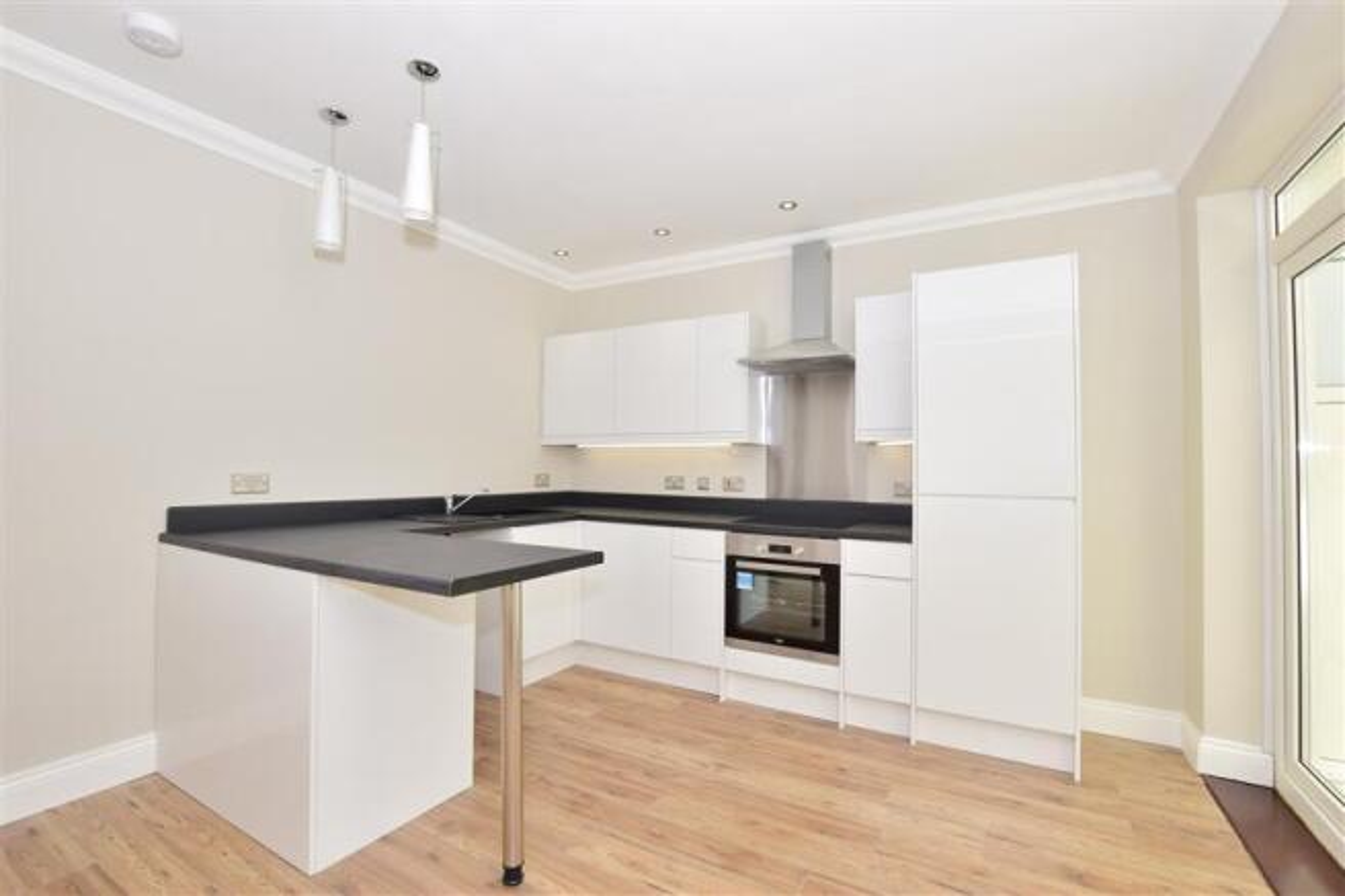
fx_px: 560
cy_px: 448
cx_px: 672
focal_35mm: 15
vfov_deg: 77.3
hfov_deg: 100.4
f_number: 10
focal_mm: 10
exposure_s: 1/200
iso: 400
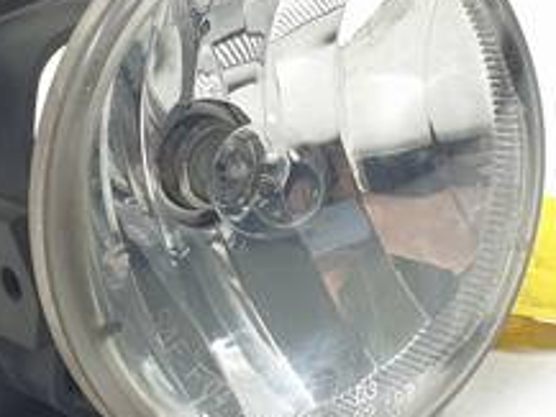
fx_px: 771
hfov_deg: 39.4
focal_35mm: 48
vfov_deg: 30.3
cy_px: 205
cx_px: 210
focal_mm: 4.3
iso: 50
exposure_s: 1/138
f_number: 2.4
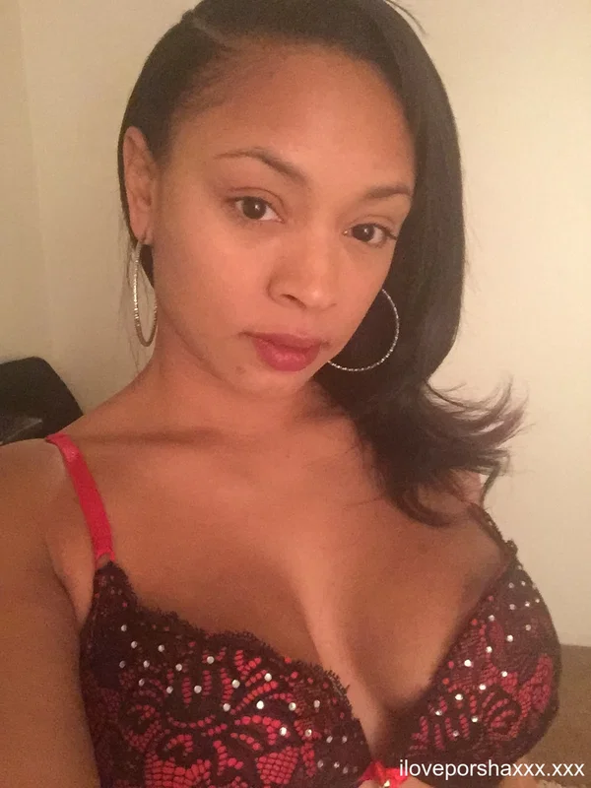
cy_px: 394
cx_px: 296
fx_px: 706
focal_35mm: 31
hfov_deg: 45.4
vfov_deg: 58.4
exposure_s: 1/15
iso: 640
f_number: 2.2
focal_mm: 2.65
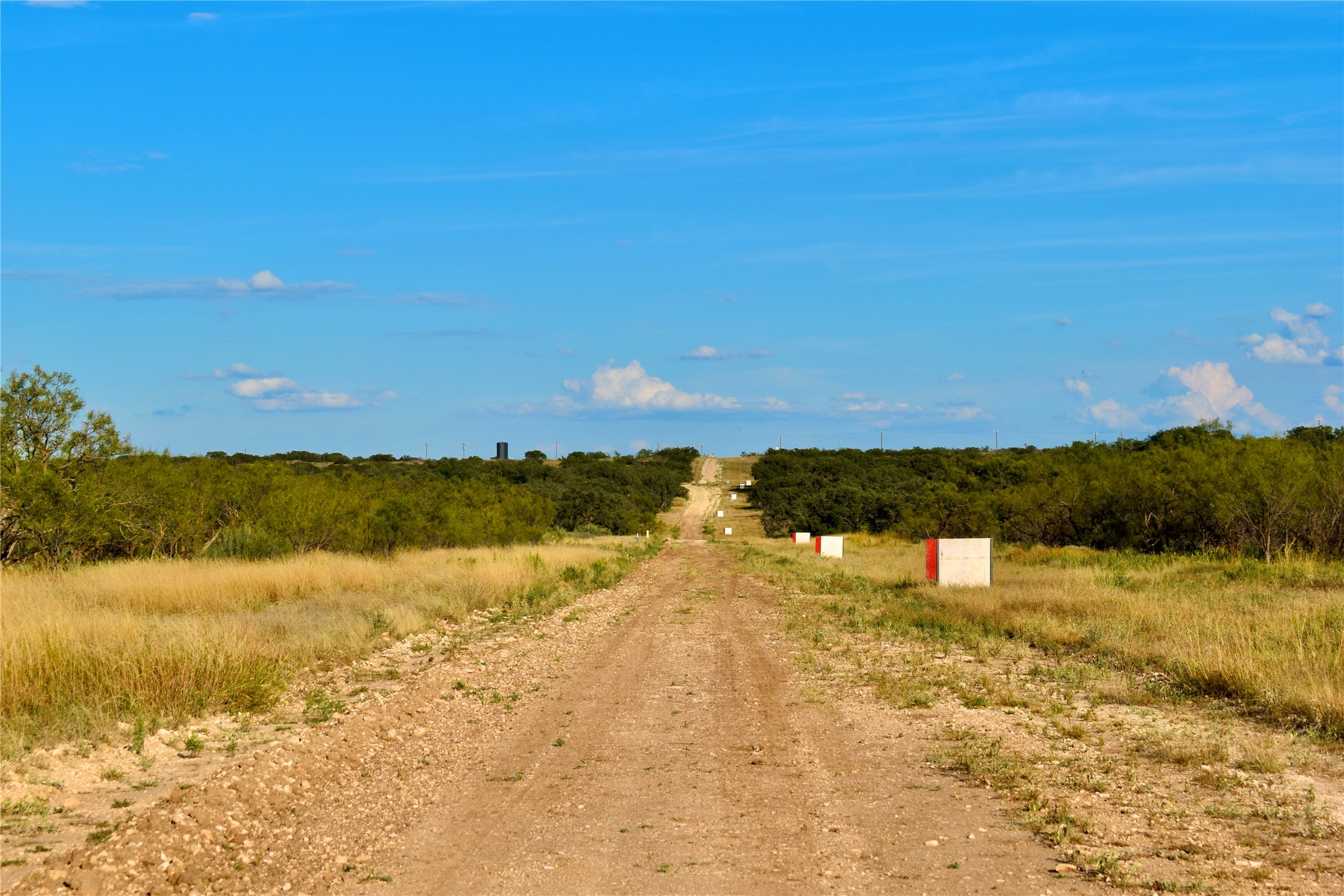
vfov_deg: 16.6
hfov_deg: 24.6
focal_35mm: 82
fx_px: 3080
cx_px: 672
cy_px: 448
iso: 100
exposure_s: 1/320
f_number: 9
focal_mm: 55
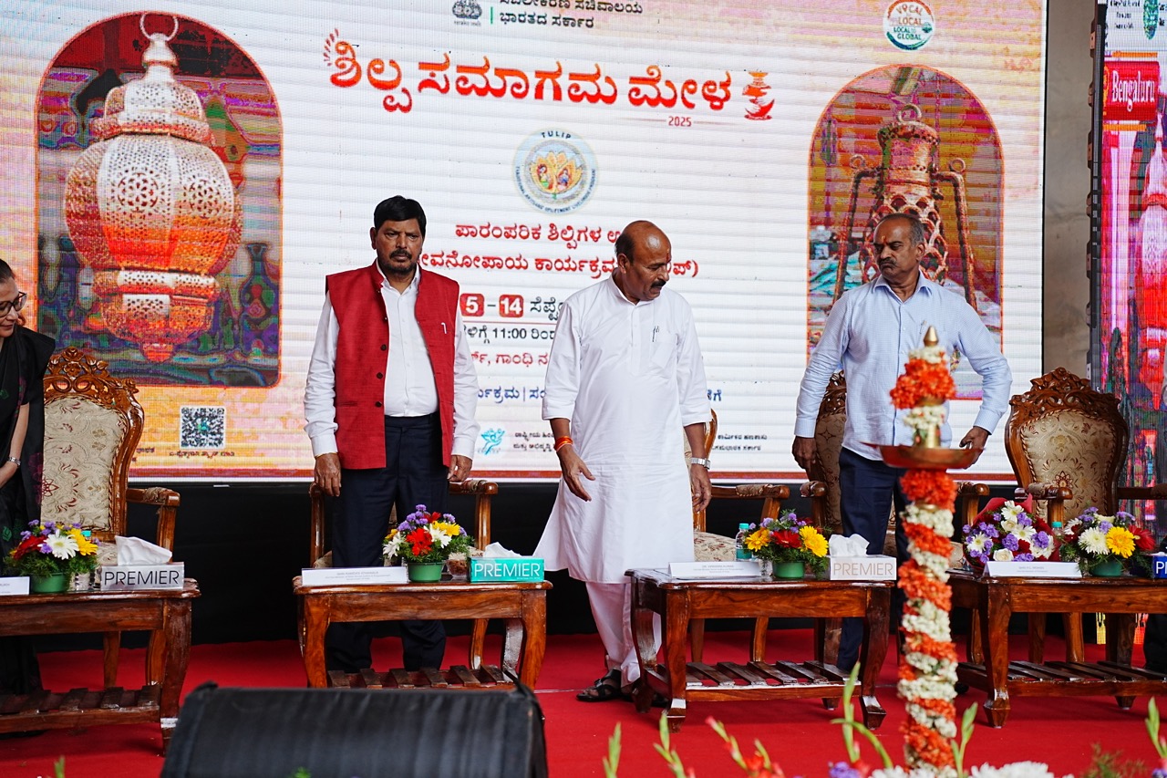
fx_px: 1815
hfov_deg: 35.6
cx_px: 584
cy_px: 389
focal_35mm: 56
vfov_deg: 24.2
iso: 1000
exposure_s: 1/750
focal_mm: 56
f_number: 2.8
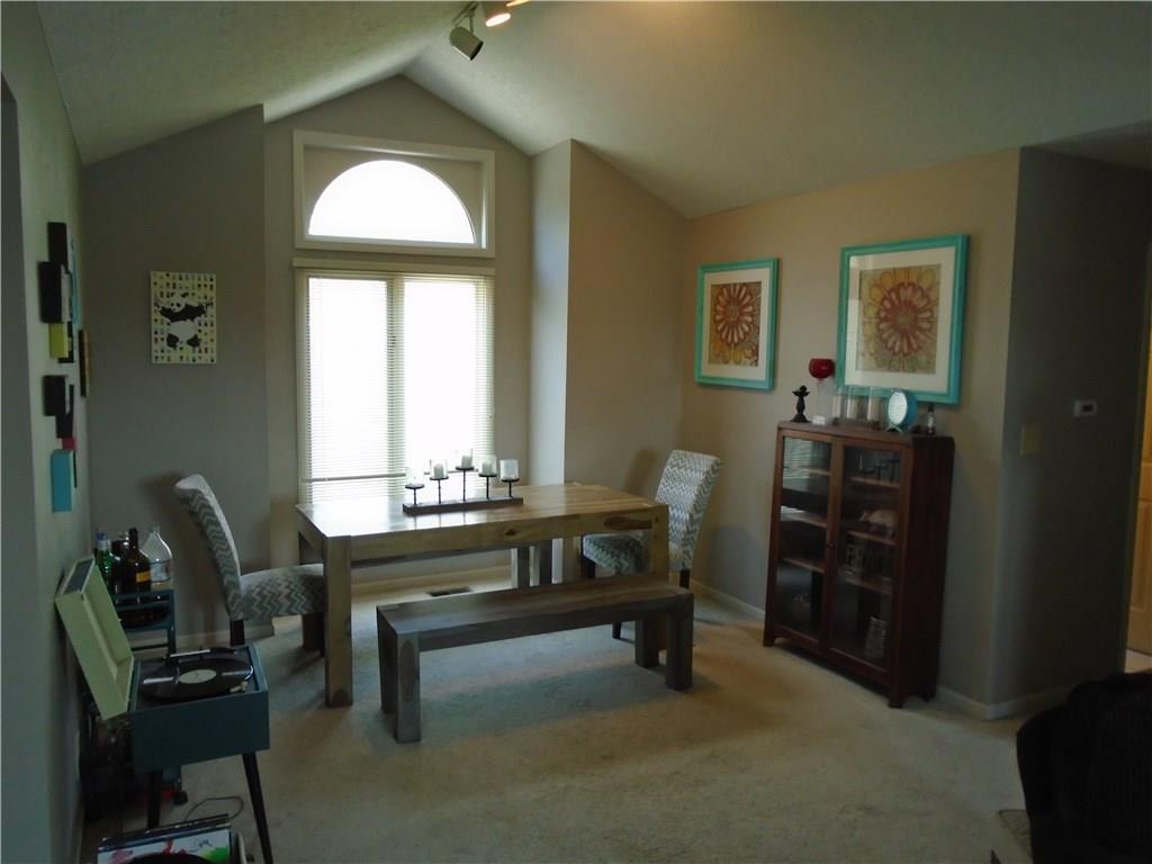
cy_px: 432
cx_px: 576
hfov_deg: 67.3
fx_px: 865
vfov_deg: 53.1
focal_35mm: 26
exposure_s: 1/40
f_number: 3.2
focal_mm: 4.6
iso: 200
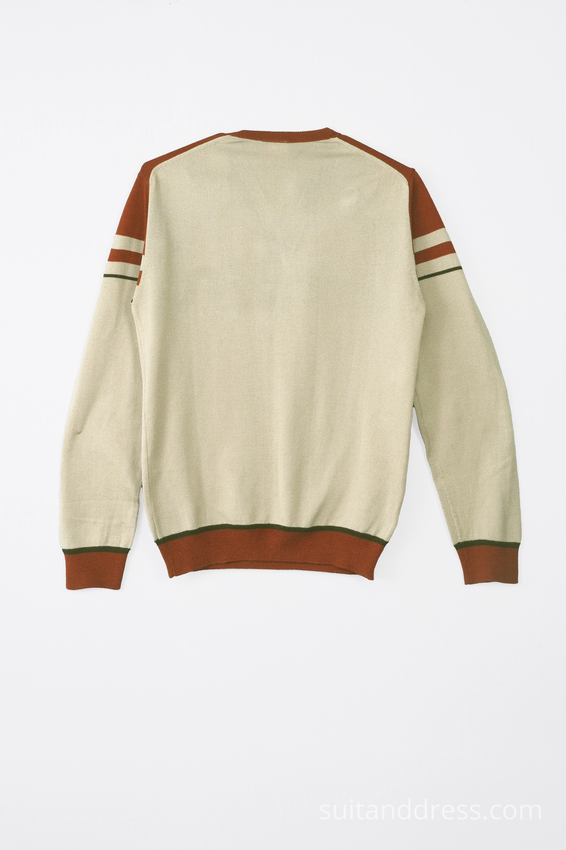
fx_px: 990
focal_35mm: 42
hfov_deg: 31.9
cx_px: 283
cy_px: 425
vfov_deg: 46.4
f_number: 9
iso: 320
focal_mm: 28
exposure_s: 1/60
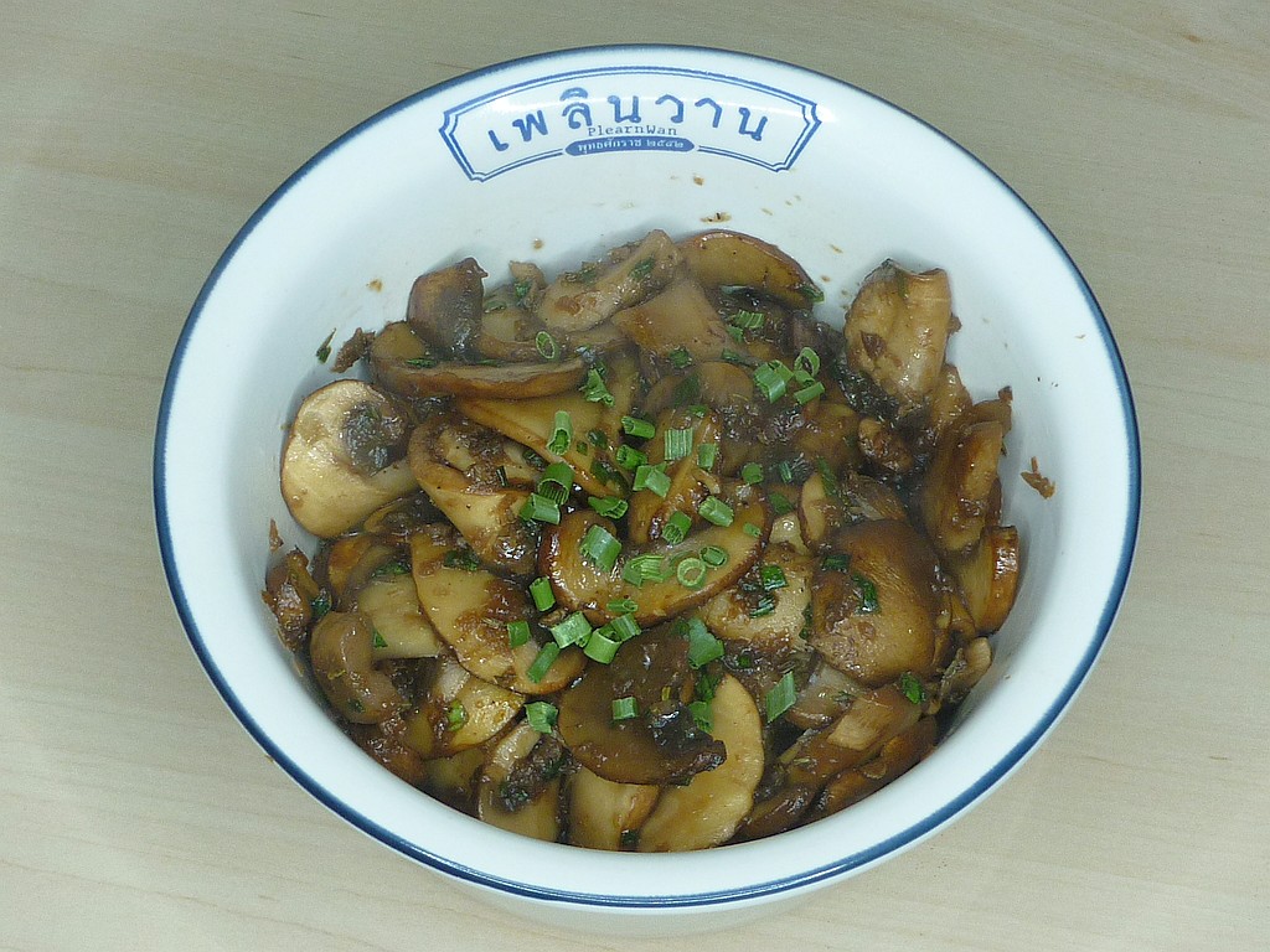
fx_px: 3155
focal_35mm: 86
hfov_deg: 22.8
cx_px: 635
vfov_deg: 17.2
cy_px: 476
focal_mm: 8
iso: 100
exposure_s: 1/40
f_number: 3.2
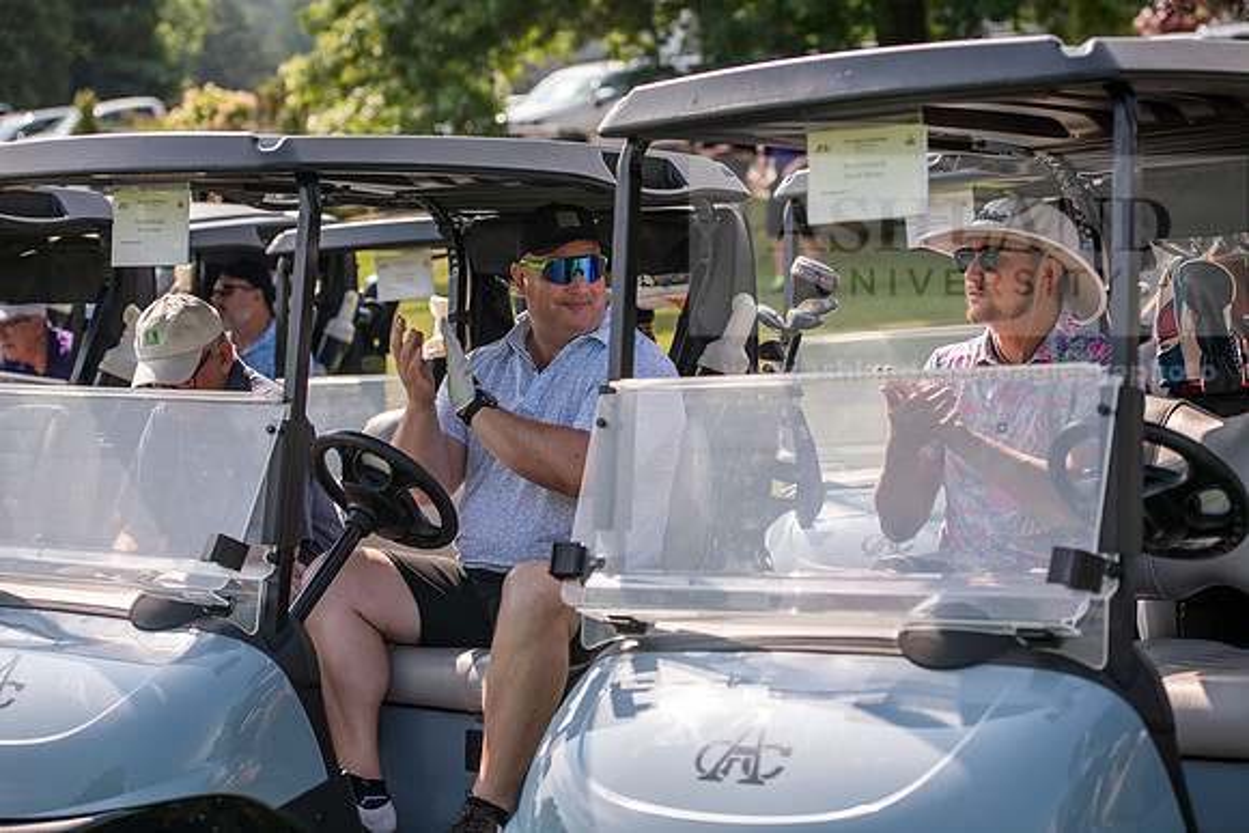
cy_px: 416
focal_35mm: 82
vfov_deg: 16.7
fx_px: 2845
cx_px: 624
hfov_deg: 24.8
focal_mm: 82
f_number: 3.5
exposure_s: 1/500
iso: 80
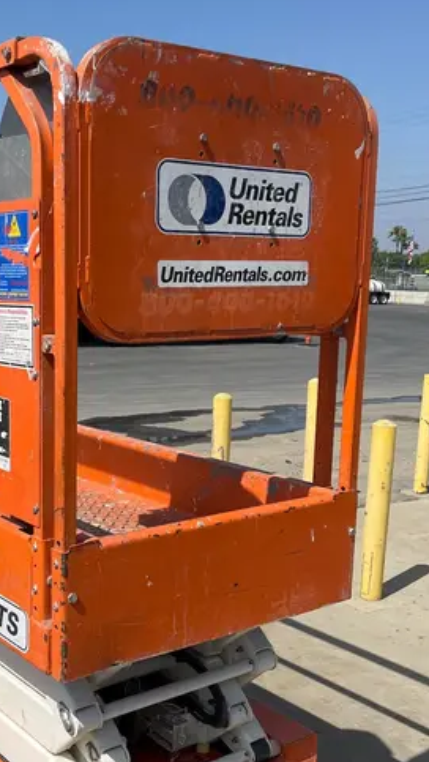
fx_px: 869
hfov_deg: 27.2
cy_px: 447
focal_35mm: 43
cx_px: 82
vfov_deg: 47.1
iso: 50
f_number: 1.6
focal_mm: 5.1
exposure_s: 1/4484
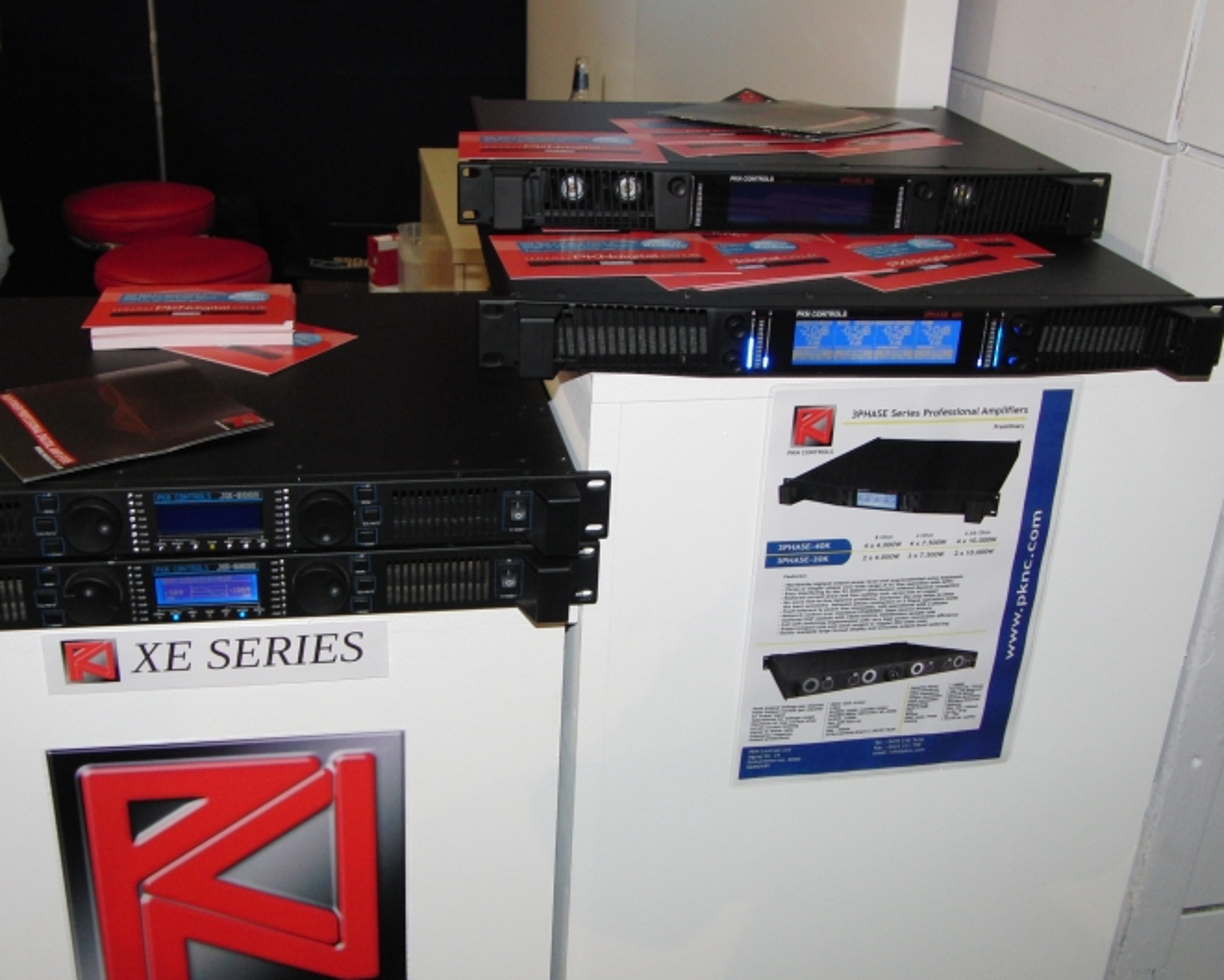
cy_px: 458
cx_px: 572
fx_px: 1413
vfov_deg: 38.2
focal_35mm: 39
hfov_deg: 46.8
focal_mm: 5.9
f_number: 2.9
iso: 200
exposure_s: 1/60
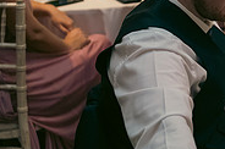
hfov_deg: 12.8
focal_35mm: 158
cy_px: 18
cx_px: 229
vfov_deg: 8.6
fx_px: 986
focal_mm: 50
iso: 2000
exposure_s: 1/160
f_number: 3.5
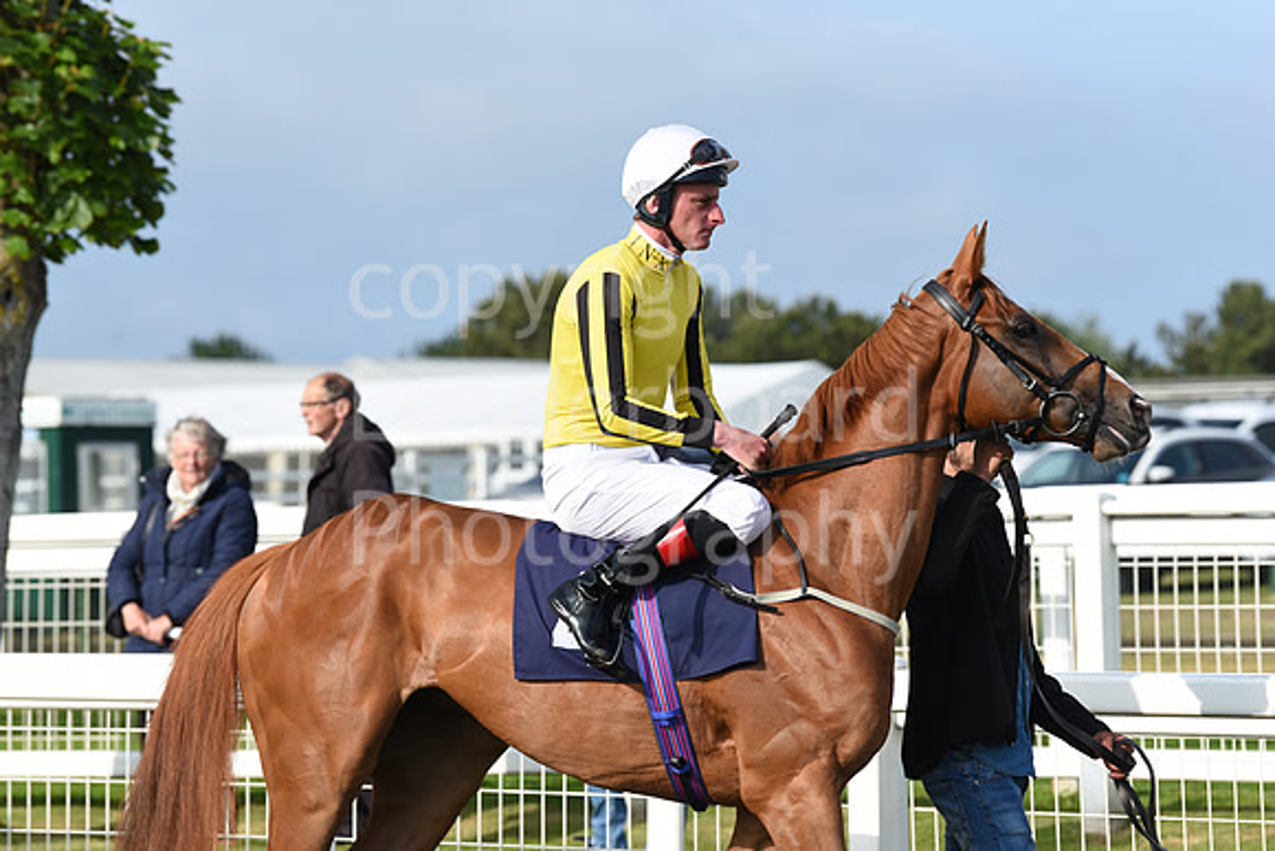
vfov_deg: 8.6
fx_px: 5668
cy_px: 426
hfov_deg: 12.8
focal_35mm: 160
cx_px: 638
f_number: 5.6
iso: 800
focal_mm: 160
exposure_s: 1/4000
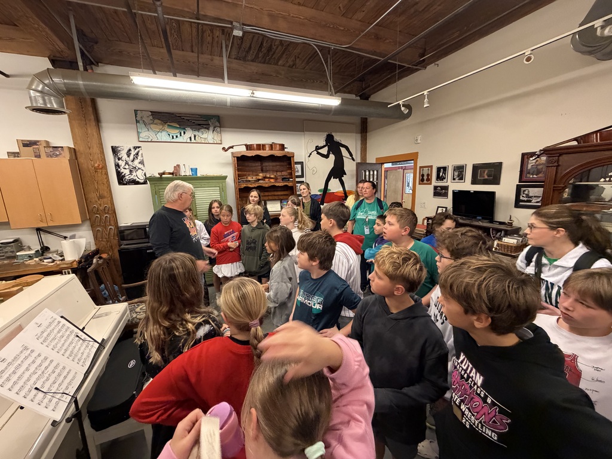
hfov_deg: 102.1
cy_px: 230
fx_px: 248
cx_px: 306
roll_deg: +1.8
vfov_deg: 85.7
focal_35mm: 14
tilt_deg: -10.1
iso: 640
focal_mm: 2.22
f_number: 2.2
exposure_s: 1/60
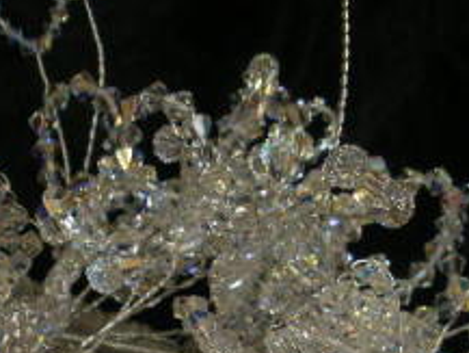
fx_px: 1152
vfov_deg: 16.8
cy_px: 398
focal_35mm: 85
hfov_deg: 23.0
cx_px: 253
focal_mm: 6.3
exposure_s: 1/50
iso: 100
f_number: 3.5
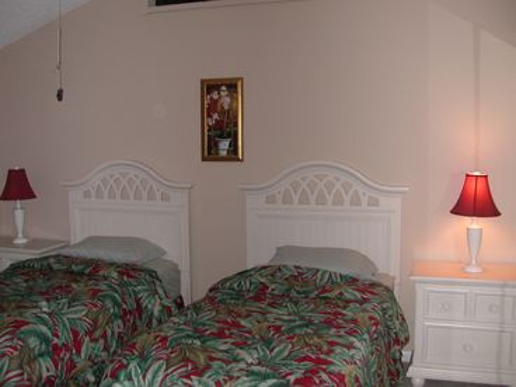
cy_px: 194
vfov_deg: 38.7
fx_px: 552
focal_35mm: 37
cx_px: 258
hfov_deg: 50.1
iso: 142
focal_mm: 5.6
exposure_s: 1/59.9
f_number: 2.7
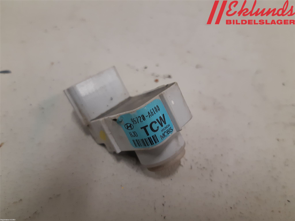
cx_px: 148
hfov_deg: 67.3
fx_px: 222
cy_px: 110
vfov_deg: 53.1
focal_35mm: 26
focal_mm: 3.93
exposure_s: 1/50
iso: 160
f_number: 1.7
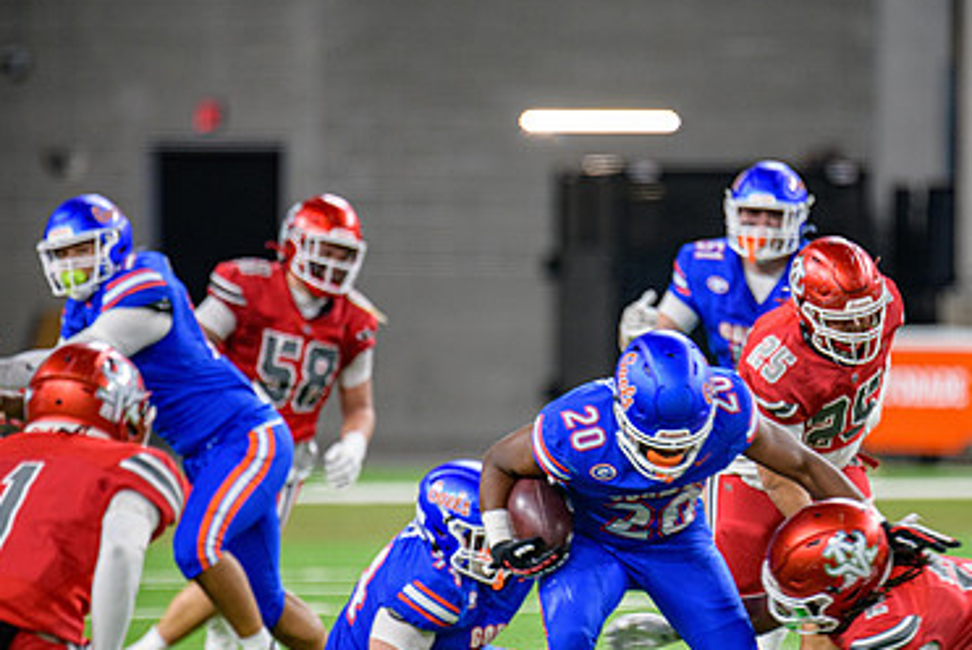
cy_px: 491
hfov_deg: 4.4
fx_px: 12673
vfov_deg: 2.9
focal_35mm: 469
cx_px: 710
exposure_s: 1/400
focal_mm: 300
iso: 1000
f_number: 2.8
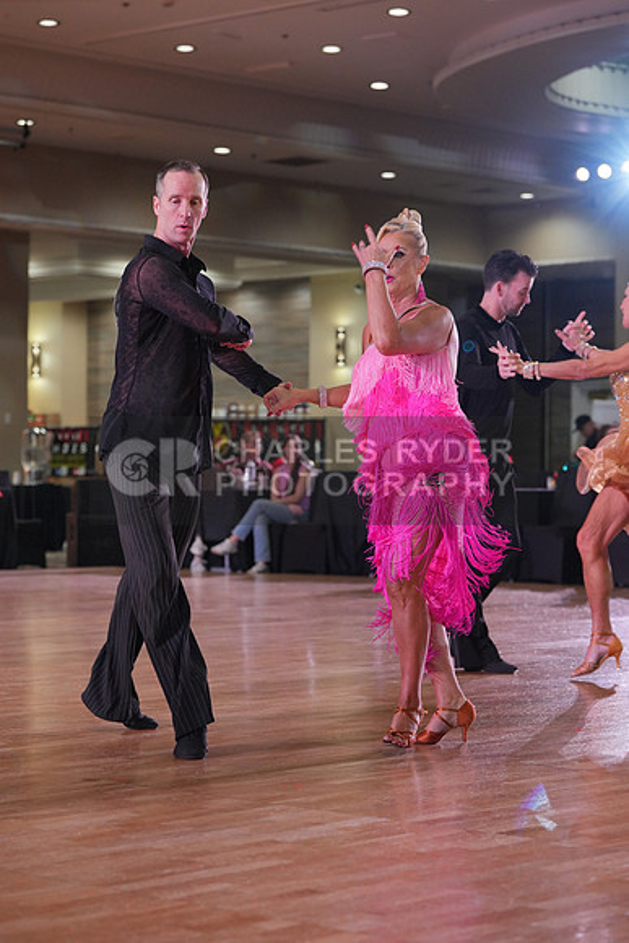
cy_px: 472
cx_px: 314
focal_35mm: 86
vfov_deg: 23.6
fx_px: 2252
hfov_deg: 15.9
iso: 1600
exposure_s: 1/500
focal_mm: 86
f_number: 4
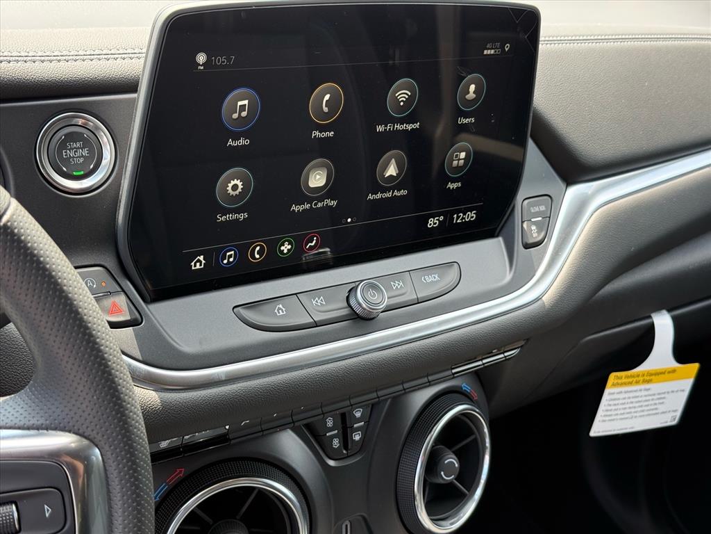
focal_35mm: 48
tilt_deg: -27.6
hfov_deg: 39.7
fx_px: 986
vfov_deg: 30.3
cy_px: 267
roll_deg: -10.5
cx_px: 356
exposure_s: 1/242
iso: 100
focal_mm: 6.76
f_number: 1.78
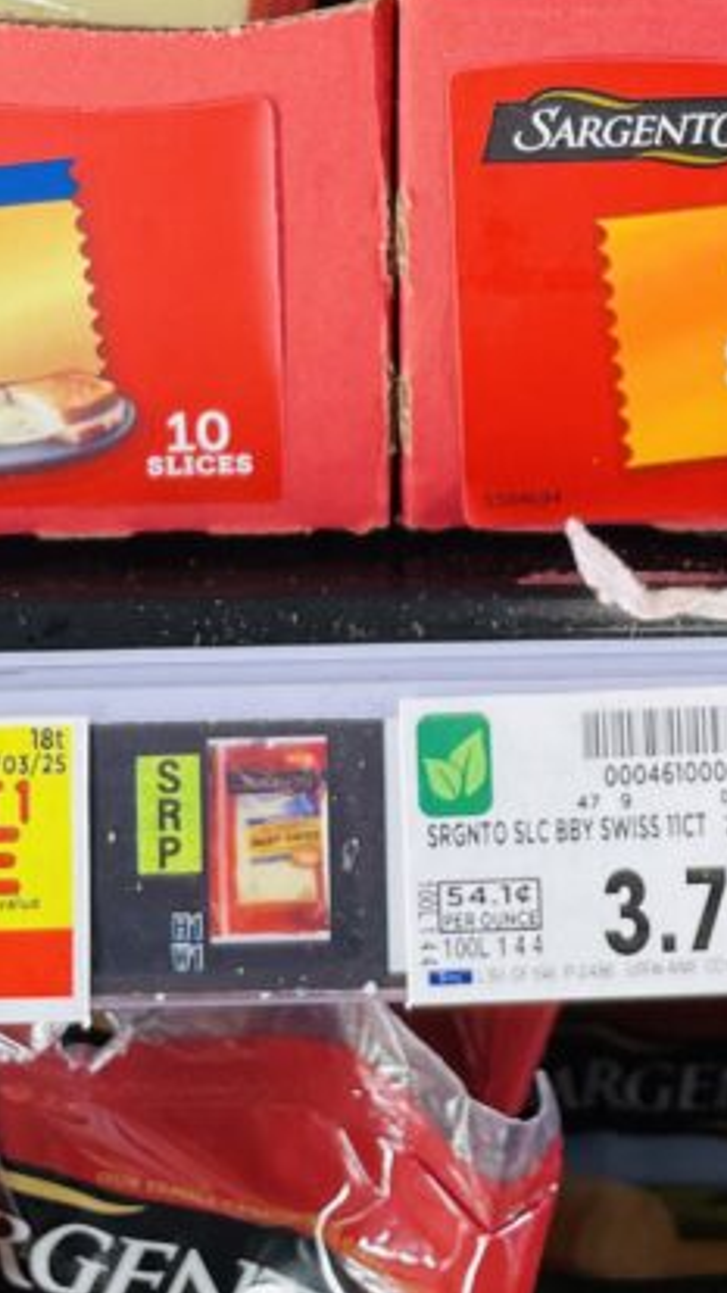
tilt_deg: -16.6
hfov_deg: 17.2
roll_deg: +0.9
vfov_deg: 27.0
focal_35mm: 70
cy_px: -225
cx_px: 493
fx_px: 2398
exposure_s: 1/121
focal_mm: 4.2
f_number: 1.6
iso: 100
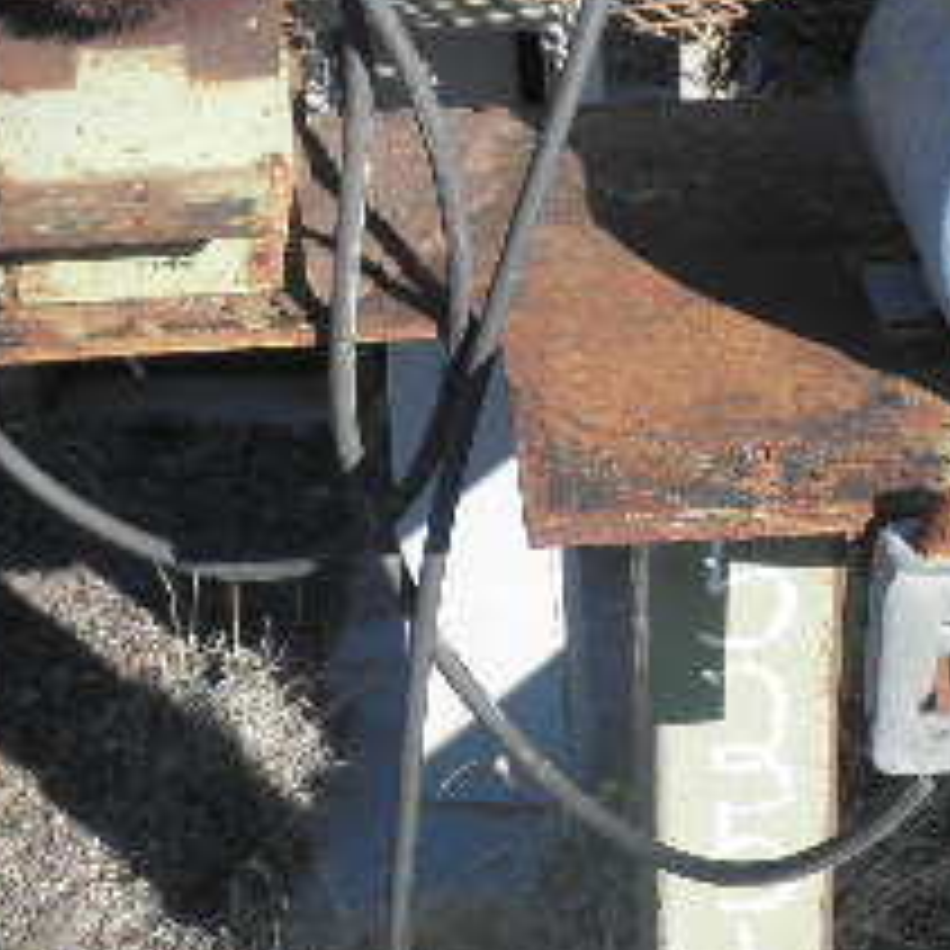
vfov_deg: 18.4
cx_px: 725
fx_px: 2919
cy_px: 621
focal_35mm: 94
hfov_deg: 18.4
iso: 64
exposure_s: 1/80
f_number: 9.1
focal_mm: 6.1
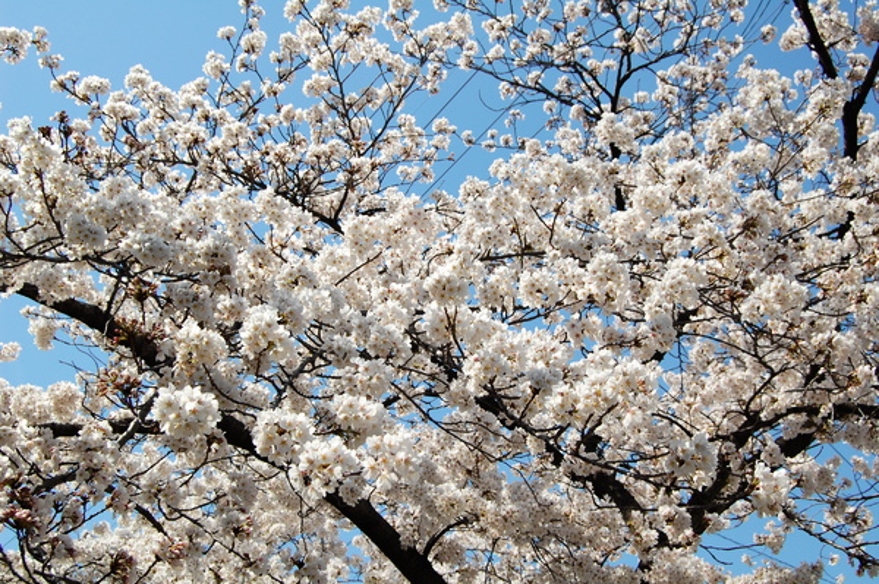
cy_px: 292
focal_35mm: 42
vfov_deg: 31.8
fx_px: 1025
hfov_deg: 46.4
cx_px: 440
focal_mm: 28
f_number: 10
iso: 200
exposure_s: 1/400
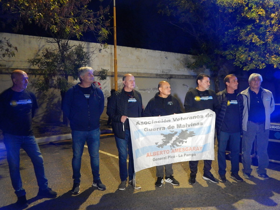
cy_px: 105
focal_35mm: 31
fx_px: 251
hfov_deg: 58.4
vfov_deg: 45.4
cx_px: 140
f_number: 3.2
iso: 800
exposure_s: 1/10
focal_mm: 5.6
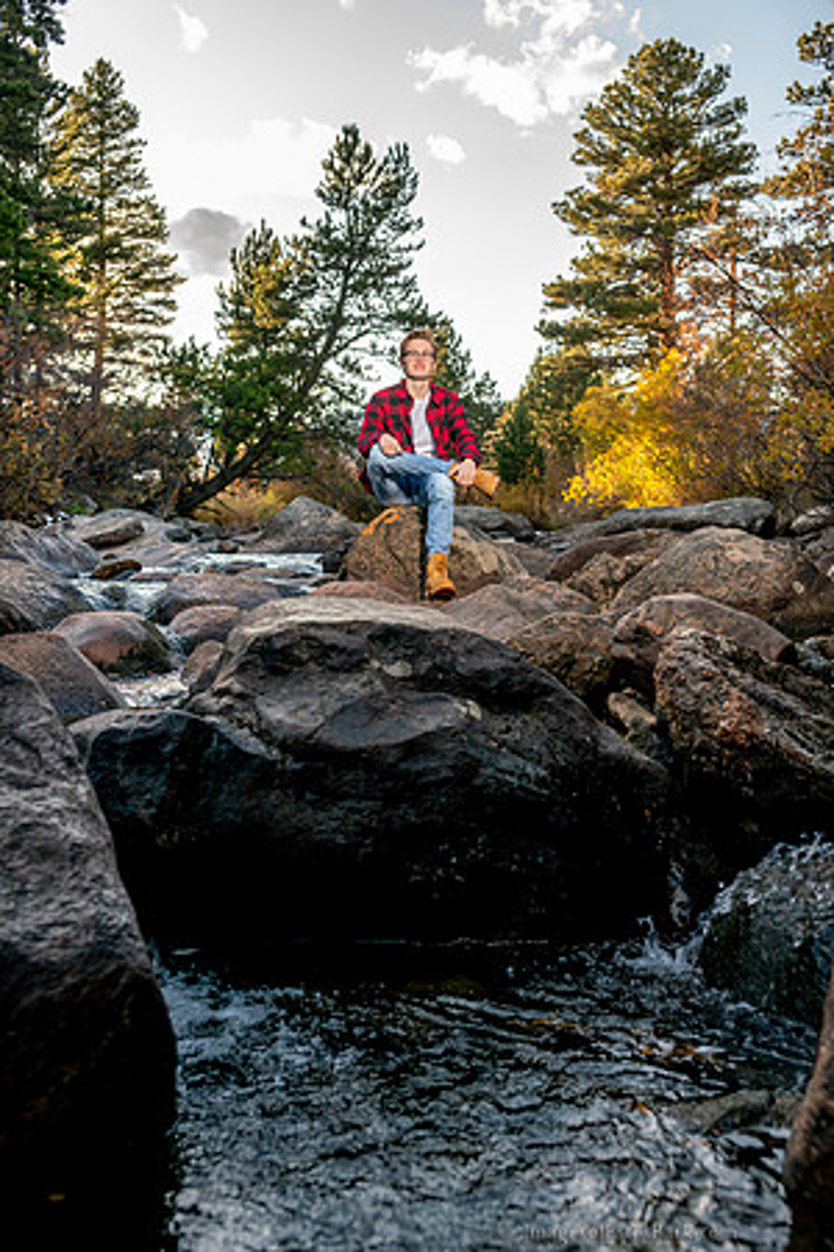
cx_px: 417
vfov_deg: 54.4
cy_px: 626
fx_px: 1216
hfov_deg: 37.9
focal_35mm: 35
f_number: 3.5
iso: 250
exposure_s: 1/250
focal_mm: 35
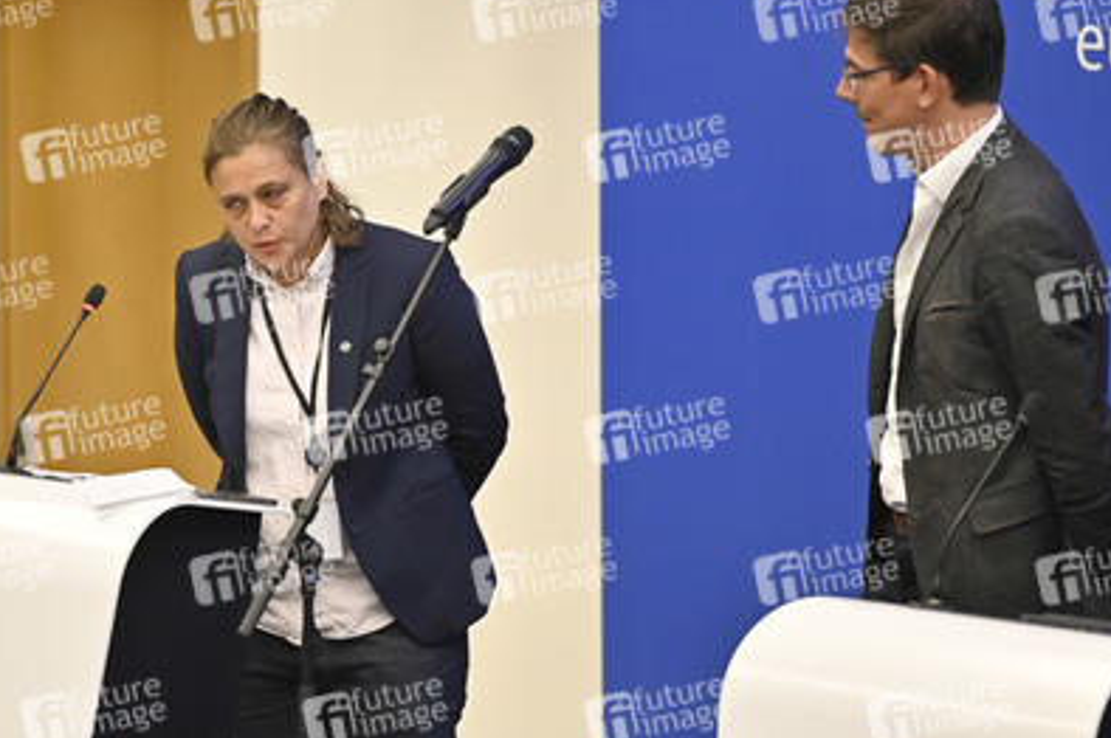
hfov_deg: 9.0
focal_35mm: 229
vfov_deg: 6.0
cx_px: 582
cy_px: 361
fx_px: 7061
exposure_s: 1/320
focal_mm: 200
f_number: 2.8
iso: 2000
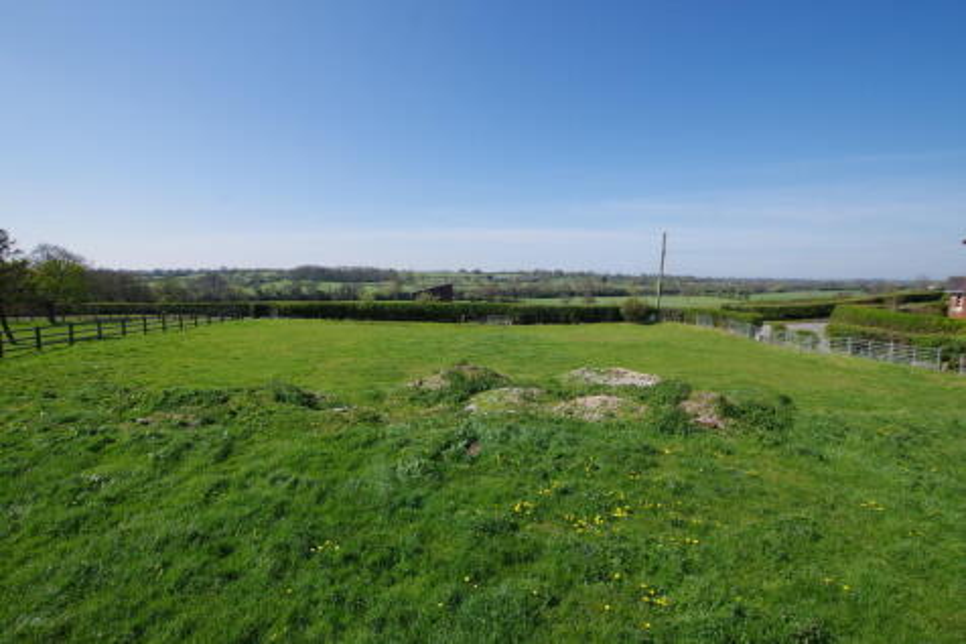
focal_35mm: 16
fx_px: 443
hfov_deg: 95.0
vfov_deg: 72.0
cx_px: 483
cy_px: 322
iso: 200
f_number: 8
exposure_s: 1/500
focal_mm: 11
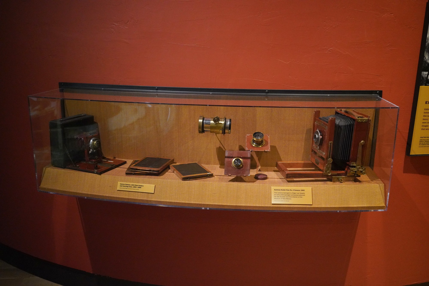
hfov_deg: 54.4
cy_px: 143
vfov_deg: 37.9
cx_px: 214
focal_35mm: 35
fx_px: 417
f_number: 4.5
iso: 10000
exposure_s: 1/60
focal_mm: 35
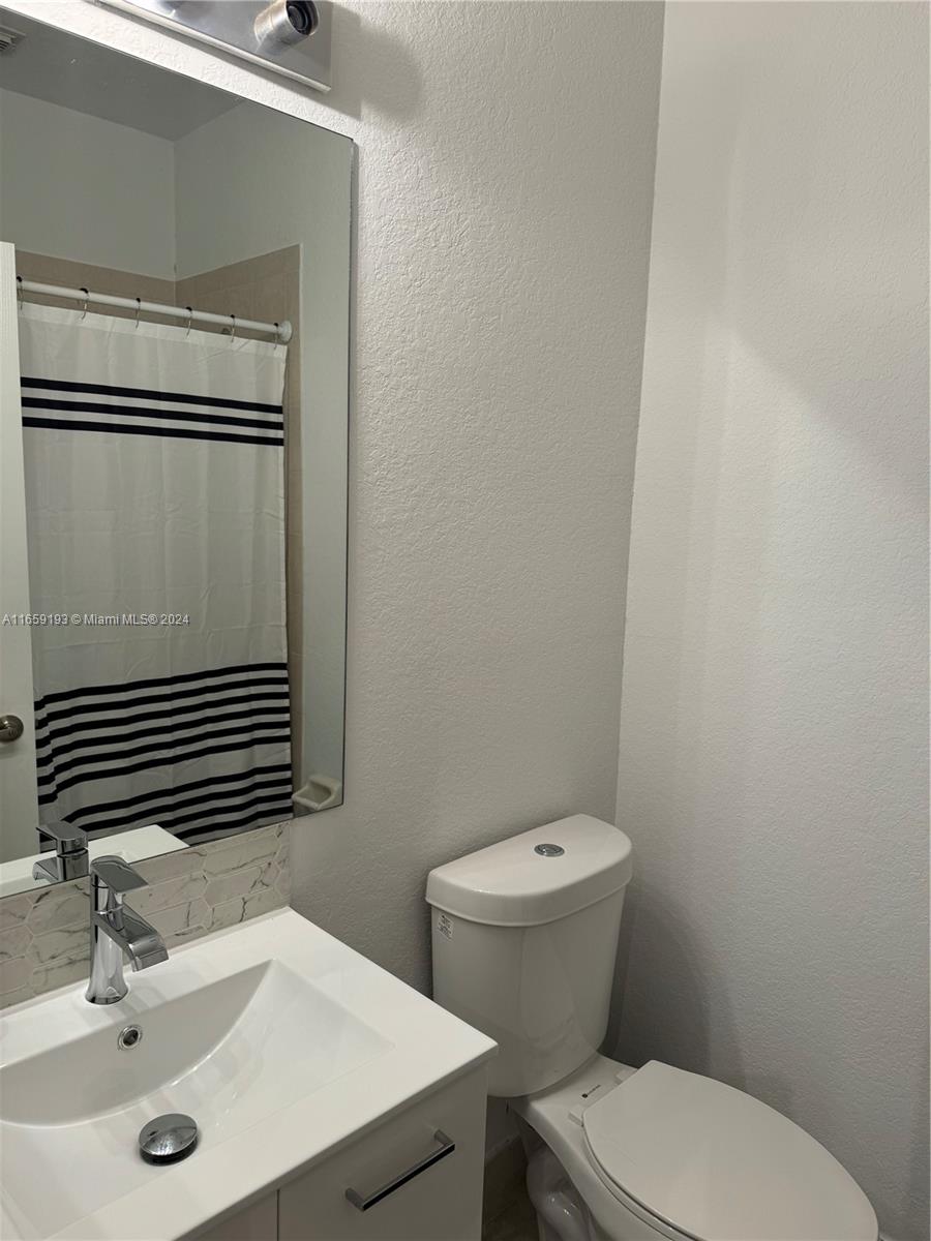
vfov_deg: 71.6
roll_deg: -1.1
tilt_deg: -8.9
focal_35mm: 24
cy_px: 620
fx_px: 861
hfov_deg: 56.8
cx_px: 466
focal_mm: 6.76
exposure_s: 1/120
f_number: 1.78
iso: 80
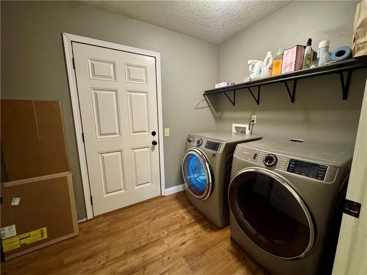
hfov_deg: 102.1
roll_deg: +0.4
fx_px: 148
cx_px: 184
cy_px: 138
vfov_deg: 85.7
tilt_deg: -9.7
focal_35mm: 14
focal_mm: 2.22
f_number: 2.2
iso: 800
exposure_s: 1/60
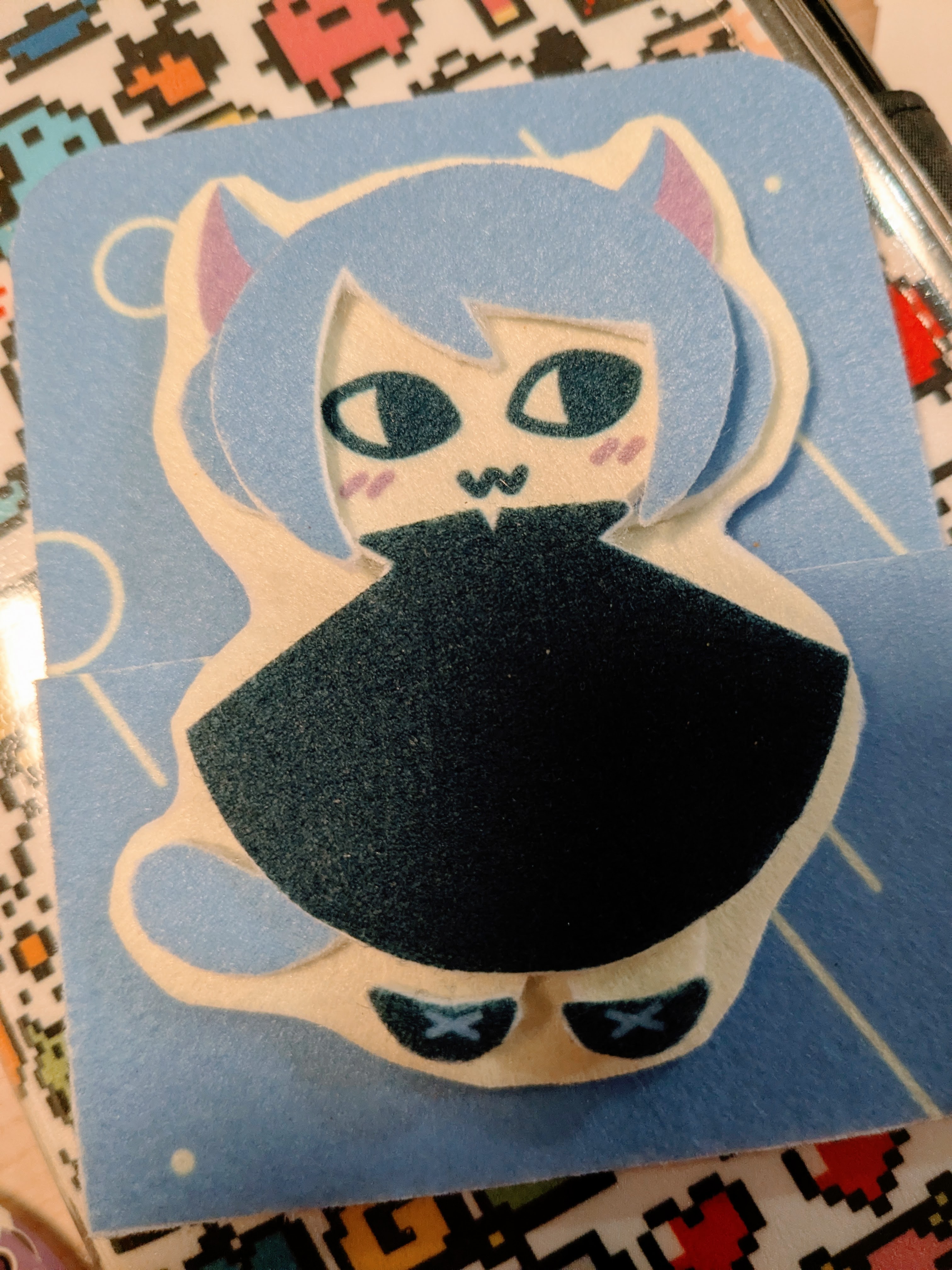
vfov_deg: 65.3
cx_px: 476
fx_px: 990
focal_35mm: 27
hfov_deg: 51.4
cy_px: 635
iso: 254
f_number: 1.73
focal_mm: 4.38
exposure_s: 1/50
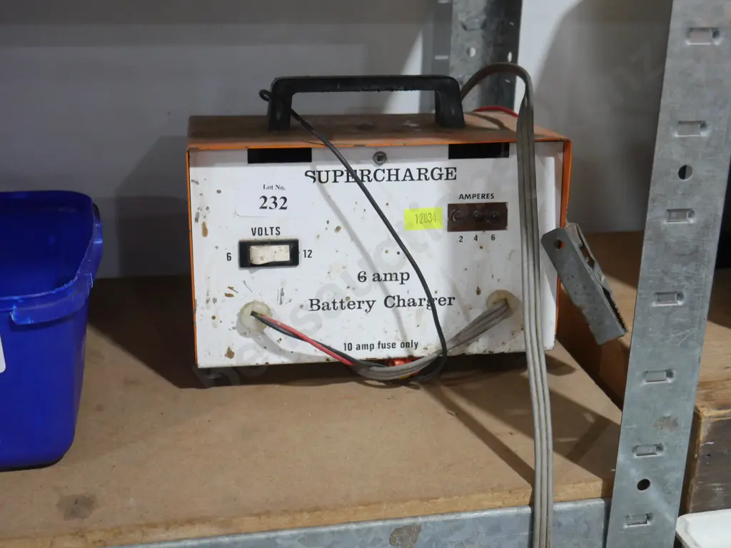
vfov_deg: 29.1
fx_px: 1056
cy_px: 274
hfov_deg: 38.2
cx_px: 366
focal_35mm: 50
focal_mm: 25
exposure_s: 1/60
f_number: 5.3
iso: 1600
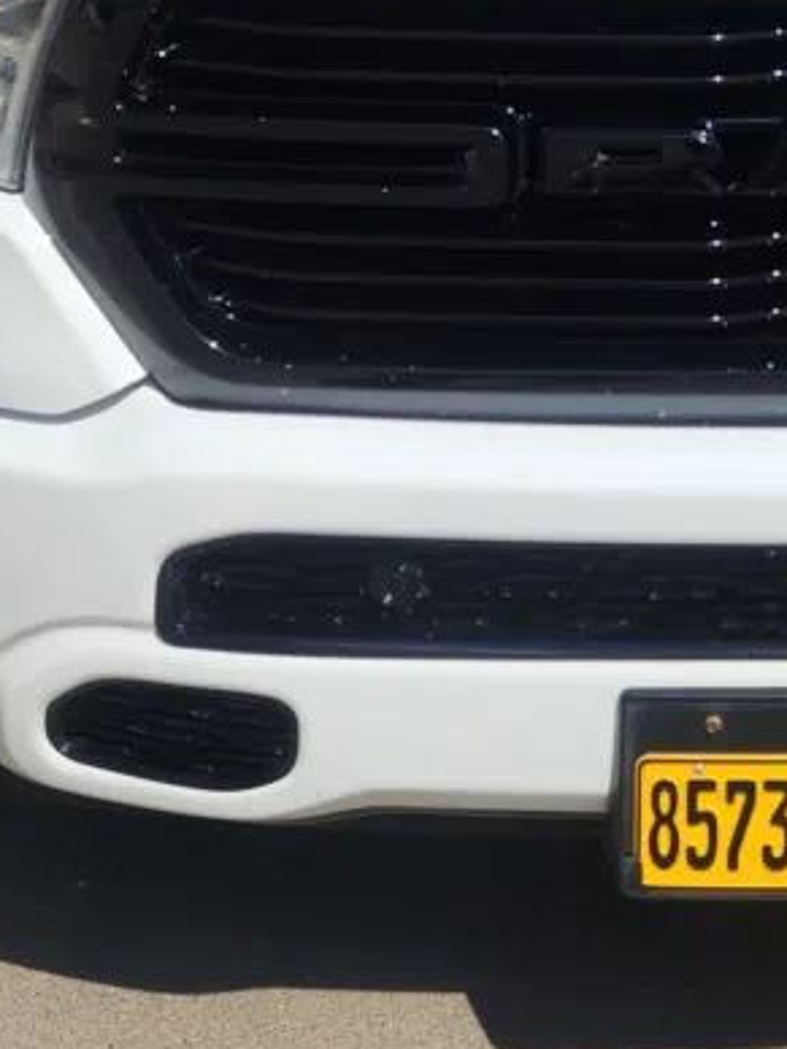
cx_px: 879
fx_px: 2455
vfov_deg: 22.6
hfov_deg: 17.6
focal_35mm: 81
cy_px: -126
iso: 12
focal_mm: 6.4
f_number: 1.8
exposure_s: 1/2077
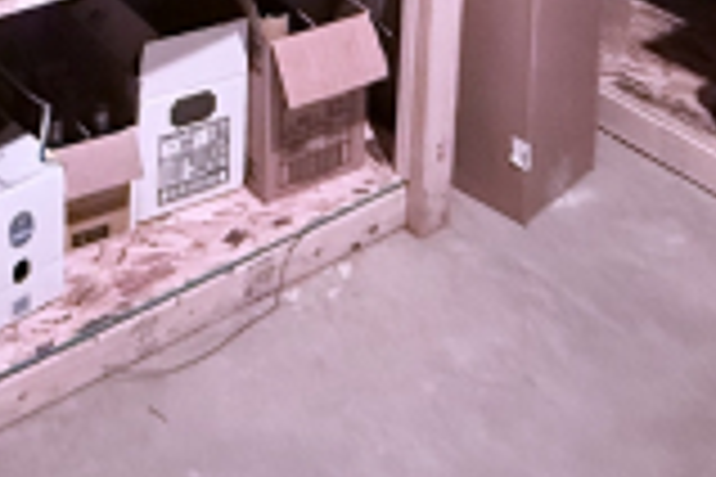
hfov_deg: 32.1
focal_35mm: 61
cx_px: 151
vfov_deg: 17.5
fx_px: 1213
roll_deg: -0.1
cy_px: -410
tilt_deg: -7.4
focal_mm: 2.22
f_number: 2.2
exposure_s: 1/60
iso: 1250
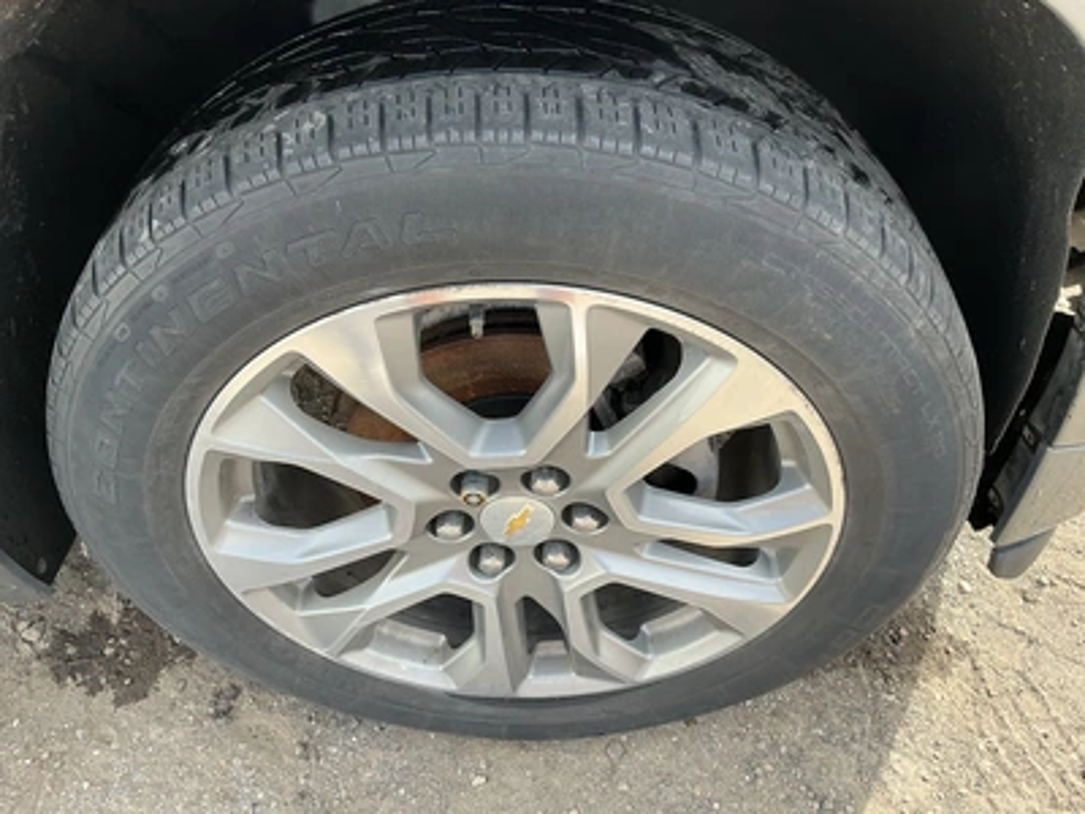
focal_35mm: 28
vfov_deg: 49.7
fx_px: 878
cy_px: 407
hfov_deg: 63.4
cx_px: 542
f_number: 1.8
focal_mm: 3
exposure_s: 1/189
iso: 20
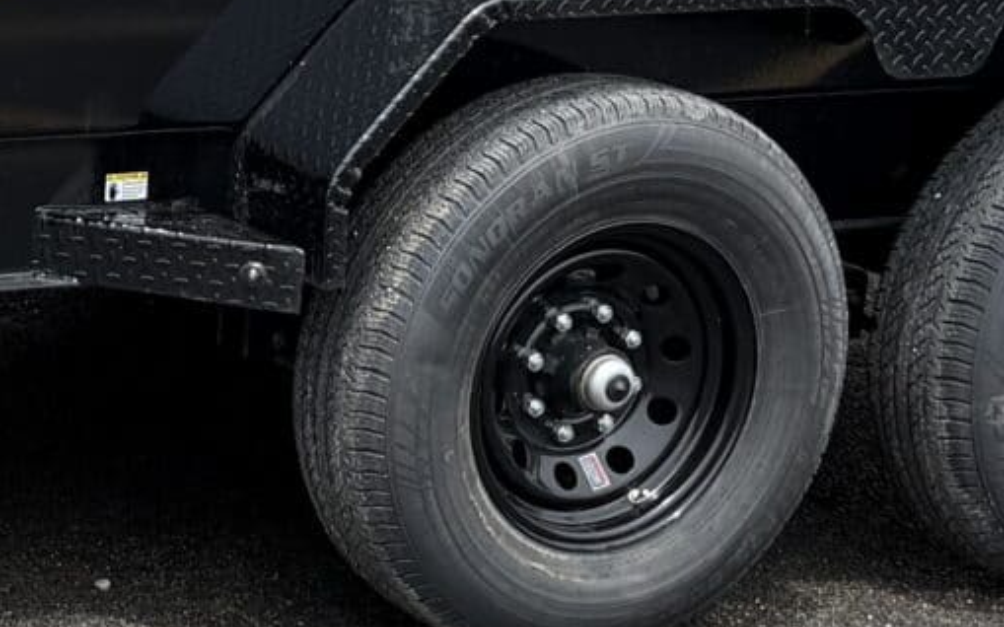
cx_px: -320
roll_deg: -1.1
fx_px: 3502
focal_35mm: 128
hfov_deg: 15.5
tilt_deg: -8.5
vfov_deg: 10.2
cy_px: 172
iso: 80
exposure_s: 1/2703
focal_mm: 6.76
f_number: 1.78
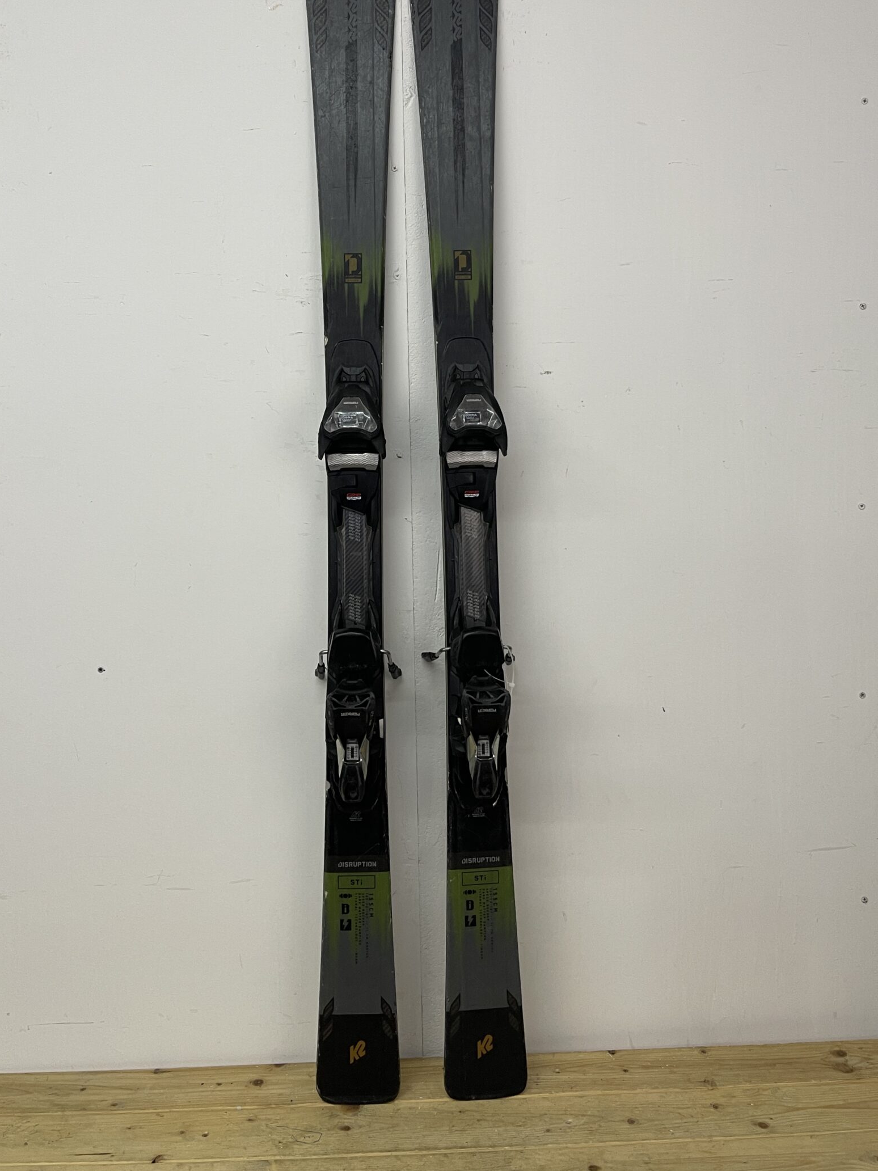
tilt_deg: -2.1
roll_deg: +1.8
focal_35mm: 31
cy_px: 461
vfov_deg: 57.8
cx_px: 424
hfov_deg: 45.4
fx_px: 1049
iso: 64
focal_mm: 5.1
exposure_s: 1/50
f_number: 1.6
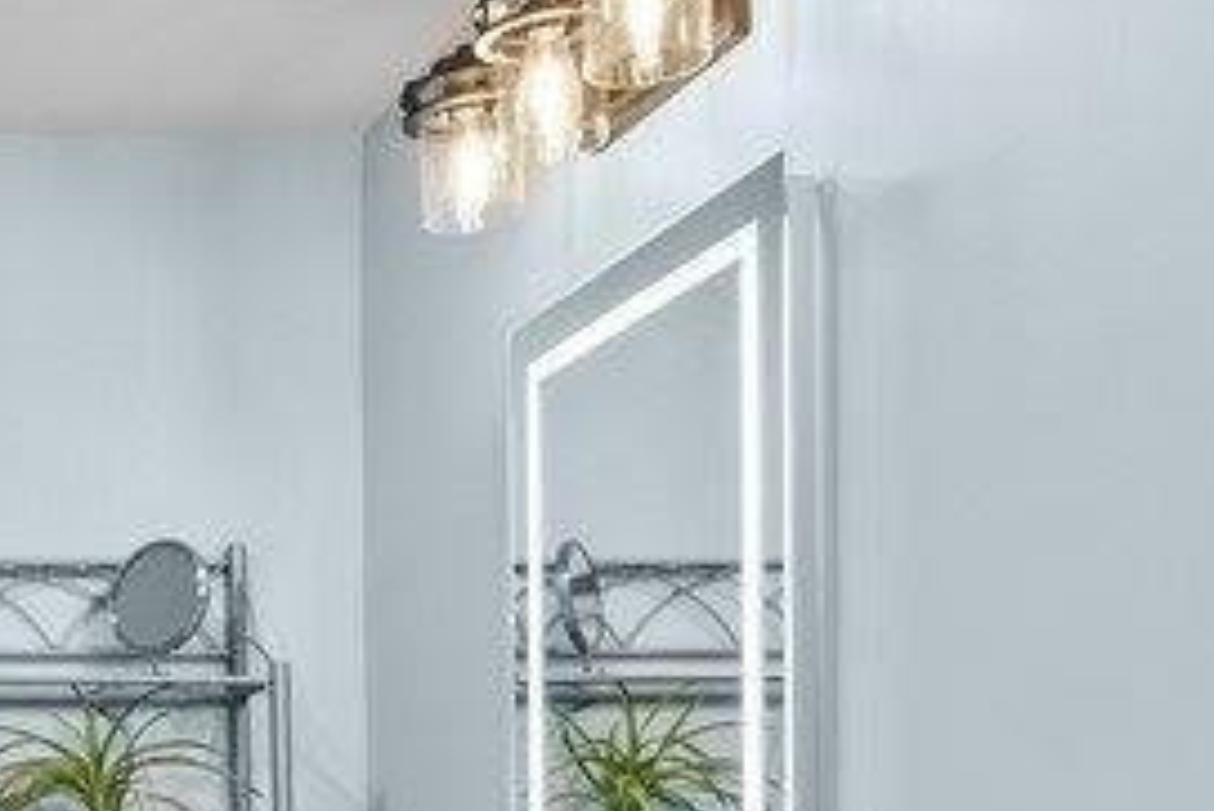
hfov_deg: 26.8
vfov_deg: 19.7
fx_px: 2159
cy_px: 1031
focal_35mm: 64
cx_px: -343
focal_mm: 16
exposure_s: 1/2.5
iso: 400
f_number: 11
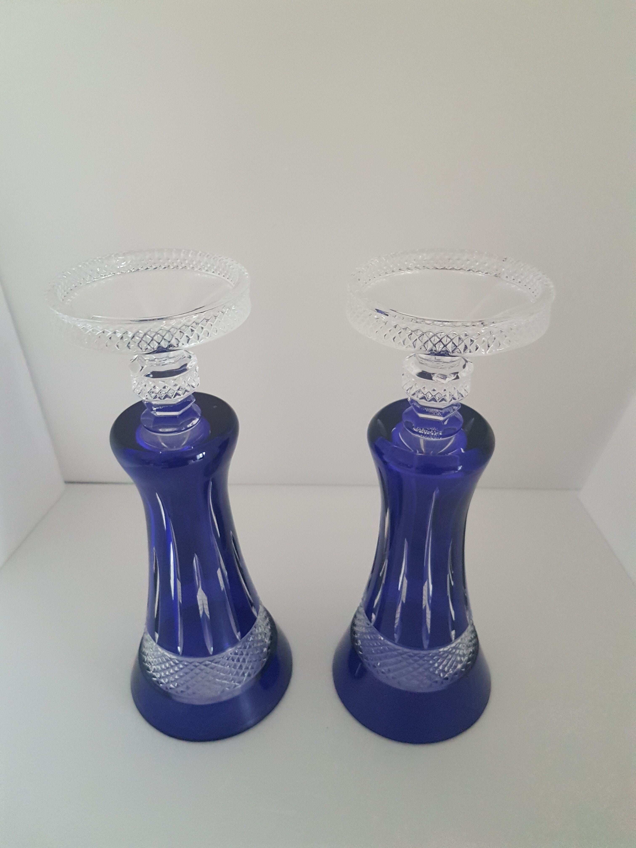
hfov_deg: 53.1
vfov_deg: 67.3
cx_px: 318
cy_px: 424
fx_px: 637
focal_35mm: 26
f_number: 1.7
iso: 500
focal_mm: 4.2
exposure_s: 1/60
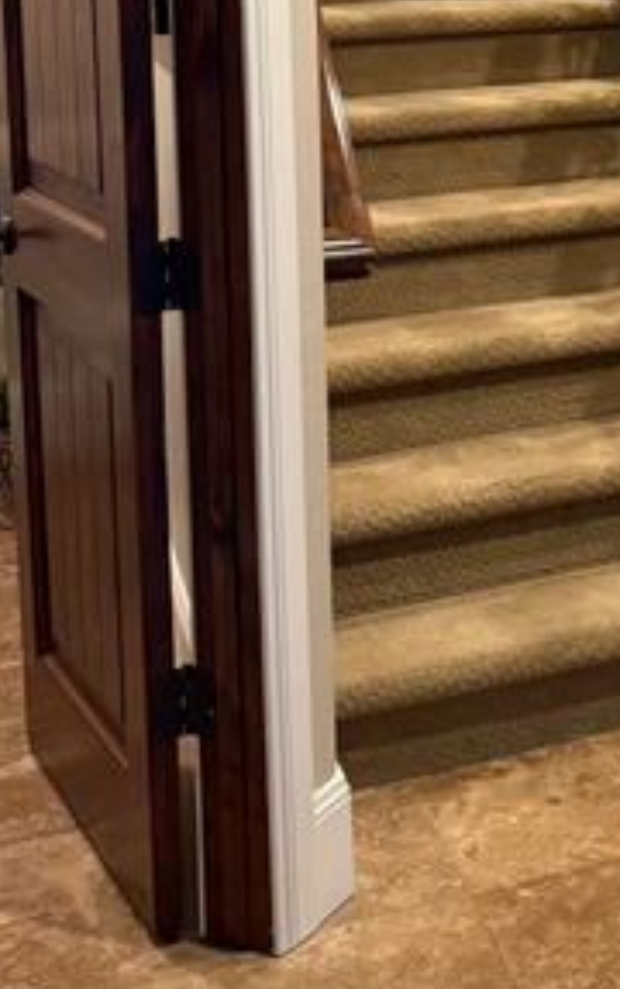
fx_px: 1834
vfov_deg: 28.2
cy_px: -21
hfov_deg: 17.9
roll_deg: +0.1
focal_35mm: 68
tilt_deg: -4.5
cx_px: 820
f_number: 1.78
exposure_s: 1/60
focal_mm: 6.76
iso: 500
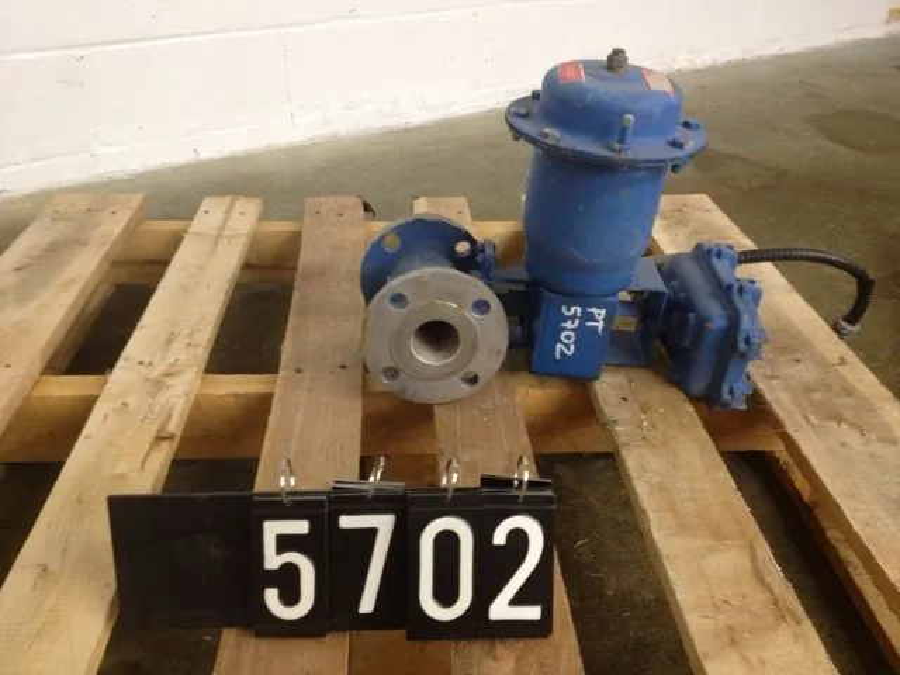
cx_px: 450
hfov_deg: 52.6
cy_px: 338
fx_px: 910
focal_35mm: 35
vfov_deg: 40.7
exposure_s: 1/20
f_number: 2.4
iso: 200
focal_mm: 4.28
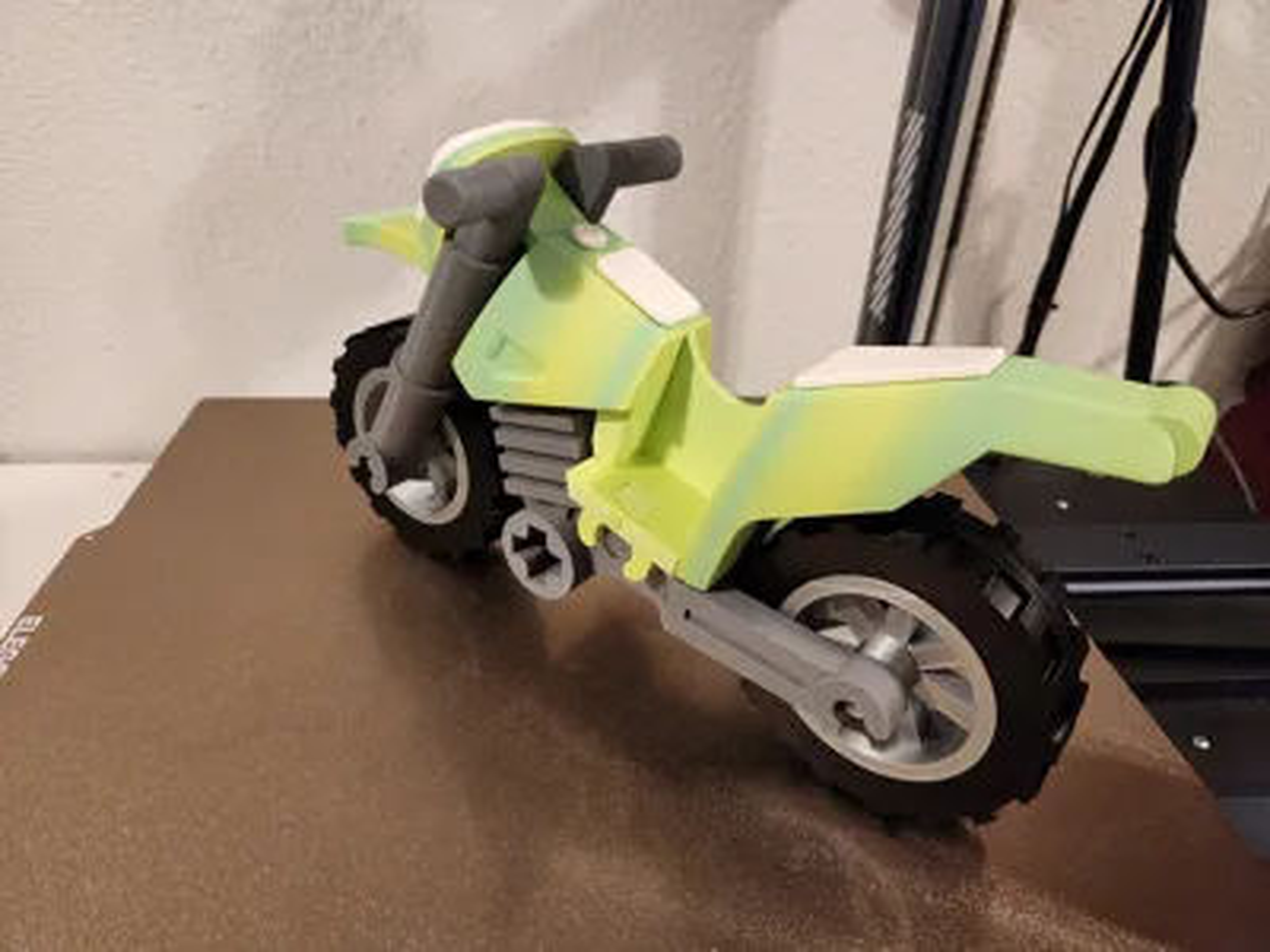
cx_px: 635
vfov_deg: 58.9
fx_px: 844
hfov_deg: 73.9
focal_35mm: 23
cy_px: 476
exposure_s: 1/120
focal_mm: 5.4
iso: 1000
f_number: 1.8
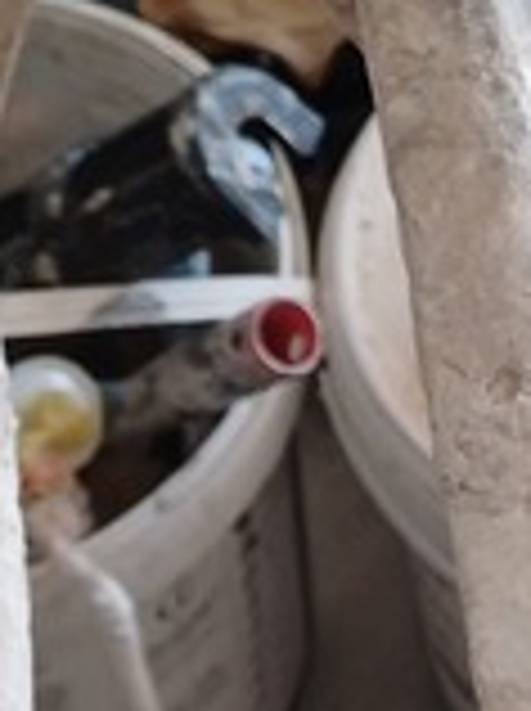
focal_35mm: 146
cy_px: 490
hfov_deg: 10.1
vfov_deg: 13.5
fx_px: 2994
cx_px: 540
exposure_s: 1/50
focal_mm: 4.65
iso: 64
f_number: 1.8
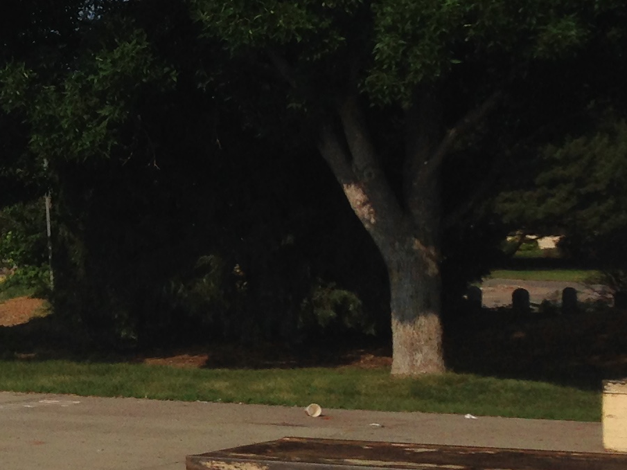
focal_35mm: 119
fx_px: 2156
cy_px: 249
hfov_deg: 14.7
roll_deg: -0.8
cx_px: -459
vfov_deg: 12.5
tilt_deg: -1.2
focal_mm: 4.12
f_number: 2.4
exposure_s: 1/4926
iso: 50
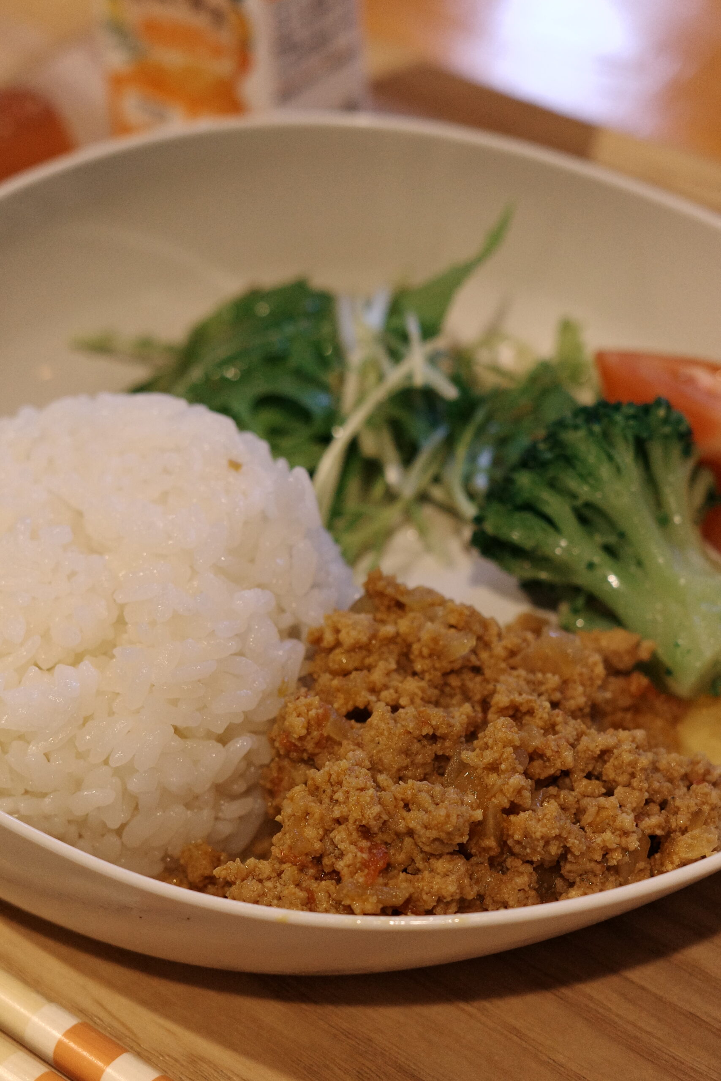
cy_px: 540
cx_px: 360
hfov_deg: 19.2
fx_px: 2133
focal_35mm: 71
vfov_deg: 28.5
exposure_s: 1/80
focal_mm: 26
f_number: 2.8
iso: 800
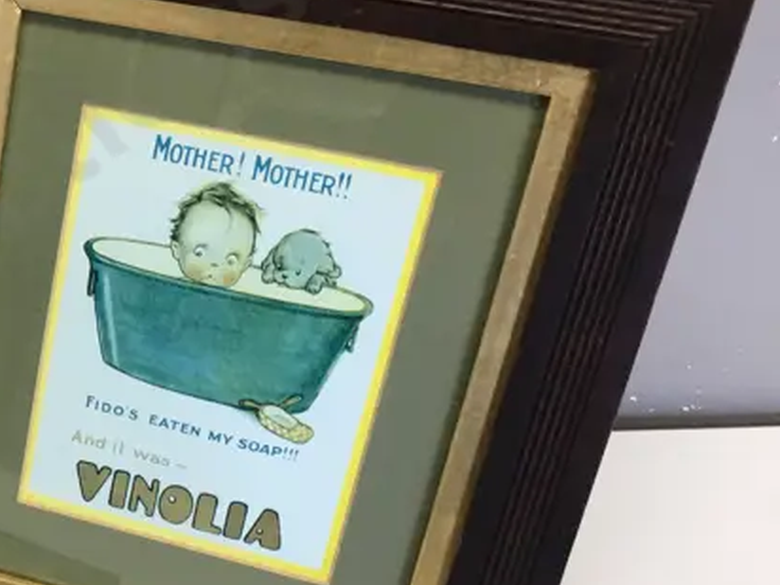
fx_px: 1622
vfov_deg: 20.4
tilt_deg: -39.3
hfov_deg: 24.2
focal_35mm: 72
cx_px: -186
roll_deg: +0.6
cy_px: 339
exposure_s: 1/33
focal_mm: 4.15
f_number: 2.2
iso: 40
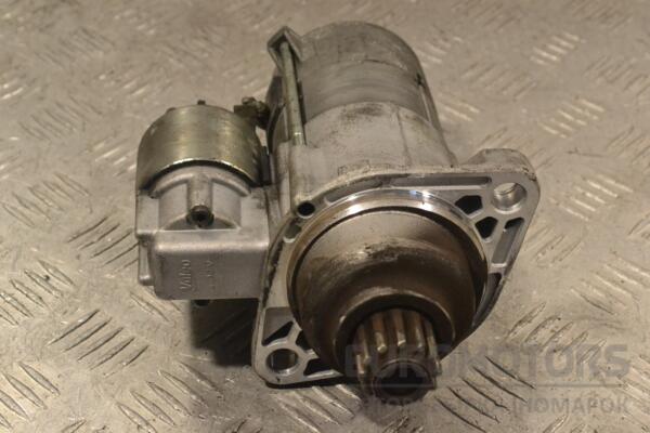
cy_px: 216
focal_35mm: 75
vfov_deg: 18.2
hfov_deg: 27.0
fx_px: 1354
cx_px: 325
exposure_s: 1/400
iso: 3200
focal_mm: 50
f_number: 10
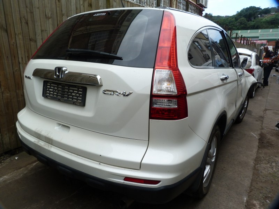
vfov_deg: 54.9
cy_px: 104
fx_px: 201
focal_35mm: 25
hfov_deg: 69.4
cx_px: 140
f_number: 4
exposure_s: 1/200
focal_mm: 4.5
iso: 80
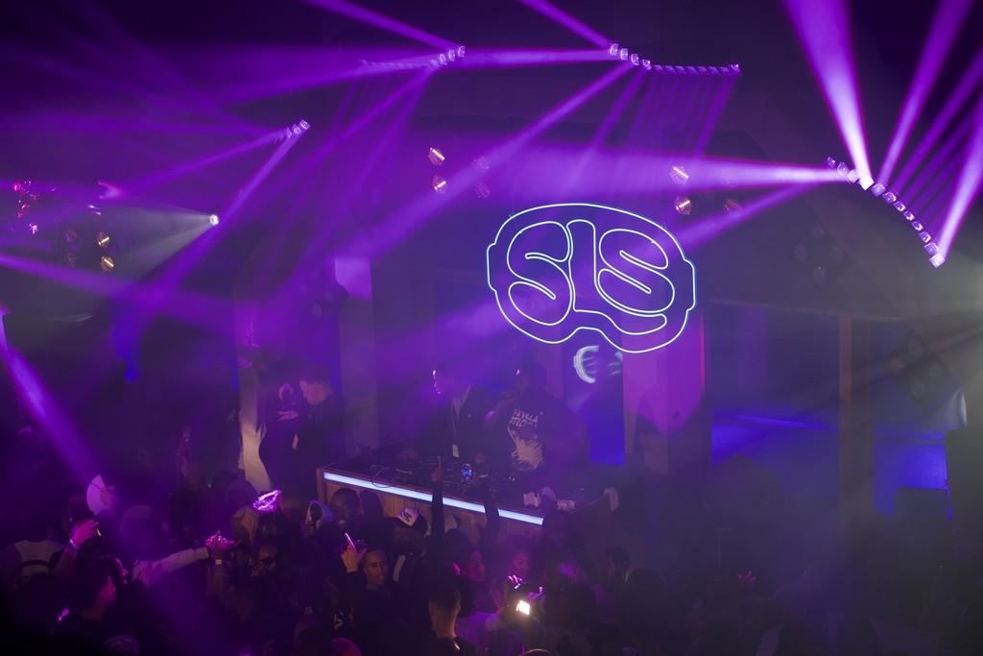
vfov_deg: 19.5
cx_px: 492
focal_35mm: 70
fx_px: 1912
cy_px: 328
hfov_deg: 28.8
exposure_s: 1/160
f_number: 4
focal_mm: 70
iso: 1250
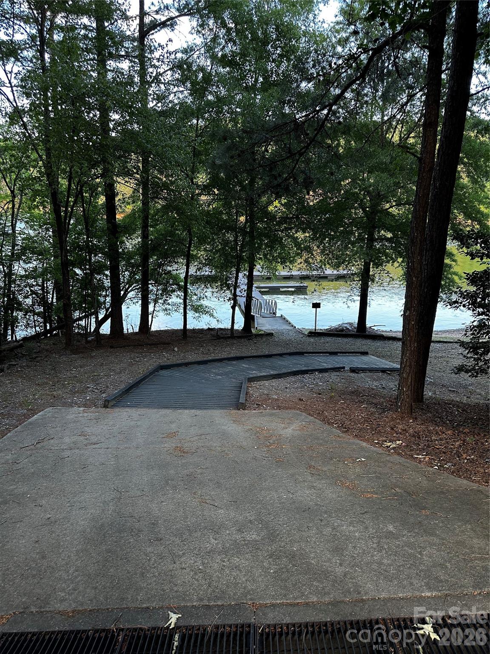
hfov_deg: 56.8
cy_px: 327
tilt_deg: -14.9
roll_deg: -2.3
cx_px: 245
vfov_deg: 71.6
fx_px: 453
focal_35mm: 24
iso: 160
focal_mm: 6.86
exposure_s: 1/121
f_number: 1.78
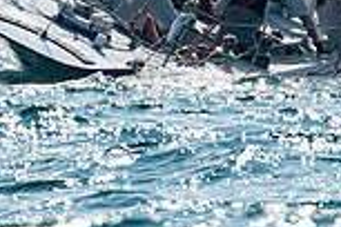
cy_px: -139
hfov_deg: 0.9
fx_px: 22410
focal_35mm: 2366
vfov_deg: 0.6
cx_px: 214
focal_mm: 400
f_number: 5.6
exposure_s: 1/5000
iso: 400
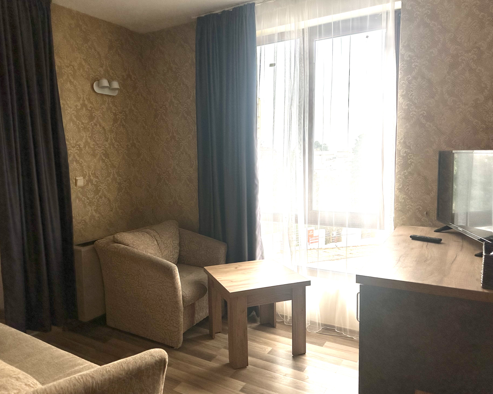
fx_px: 379
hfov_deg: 65.9
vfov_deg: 54.9
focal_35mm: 26
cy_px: 200
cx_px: 225
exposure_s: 1/321
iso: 80
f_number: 1.78
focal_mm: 6.86
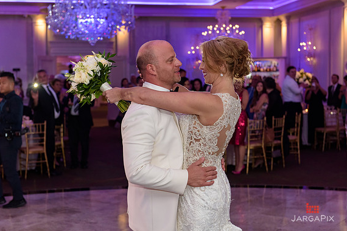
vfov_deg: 23.0
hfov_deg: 33.9
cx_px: 173
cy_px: 117
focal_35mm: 59
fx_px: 569
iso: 1600
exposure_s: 1/125
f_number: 3.2
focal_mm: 58
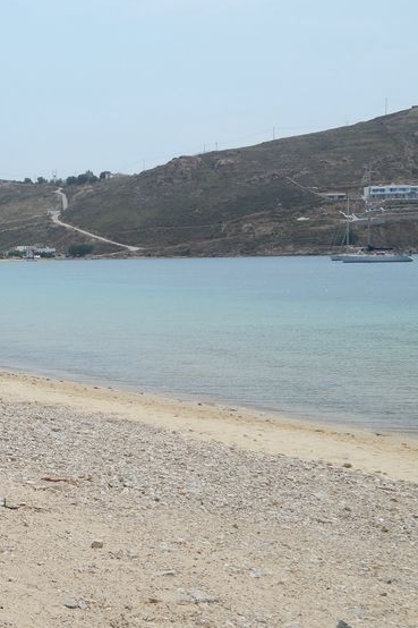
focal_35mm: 69
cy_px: 315
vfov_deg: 29.3
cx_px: 0
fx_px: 1202
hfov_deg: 19.2
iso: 125
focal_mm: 8.6
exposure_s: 1/640
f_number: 7.4
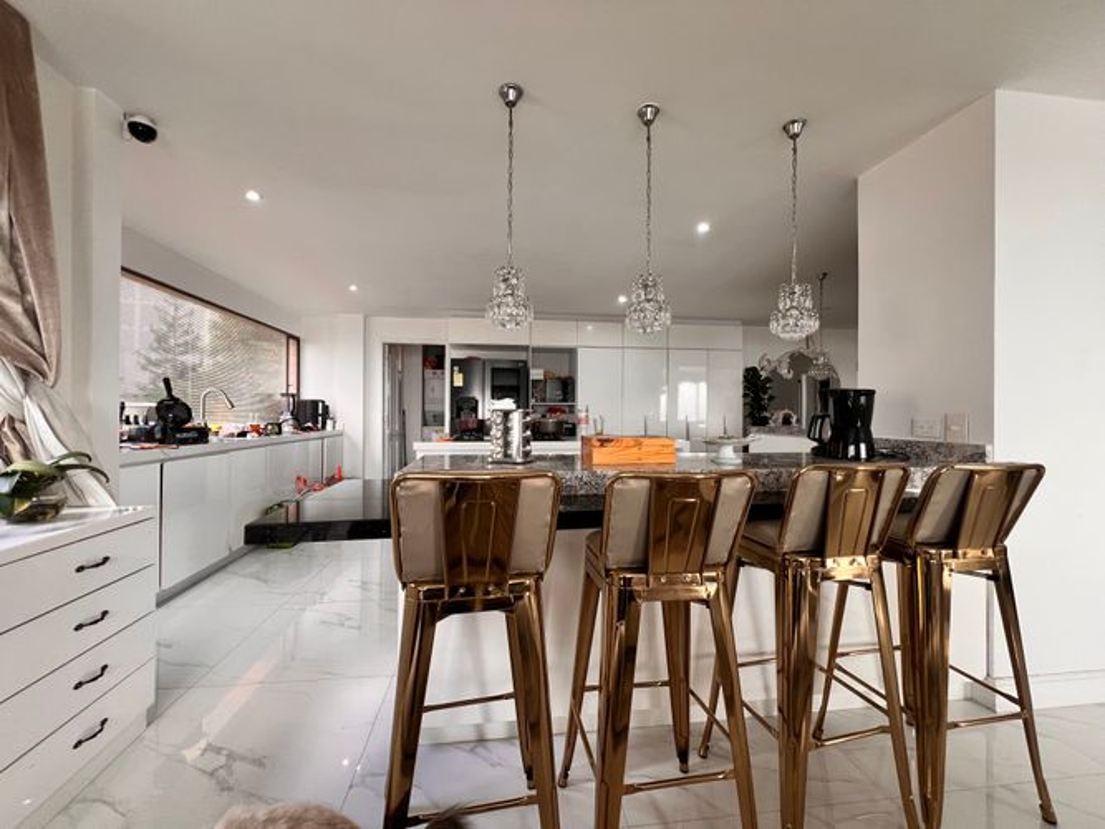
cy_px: 414
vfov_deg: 89.9
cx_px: 552
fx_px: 415
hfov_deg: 106.2
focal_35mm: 13
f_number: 1.8
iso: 125
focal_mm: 1.57
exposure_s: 1/99
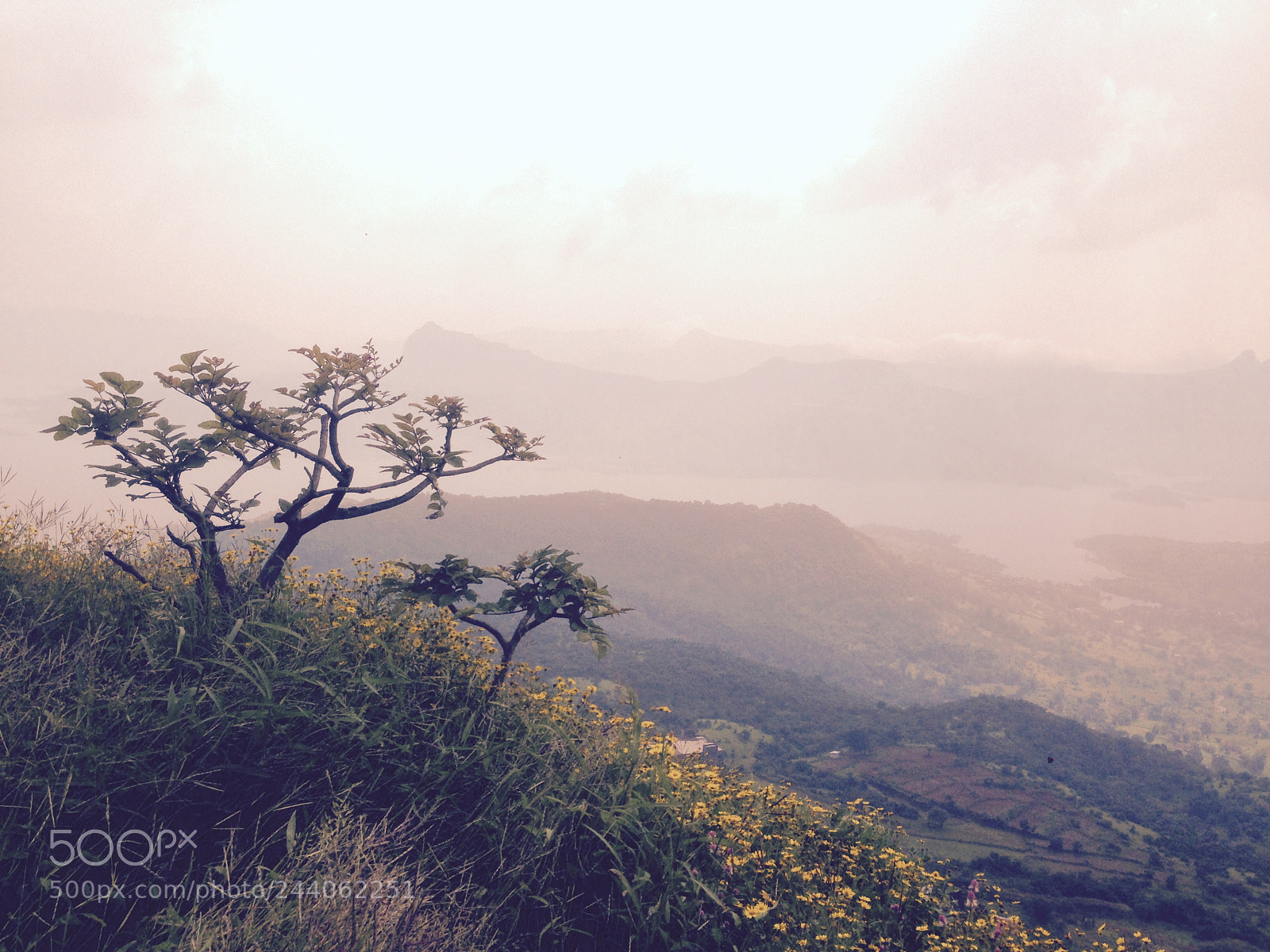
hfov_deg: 55.4
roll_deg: -3.3
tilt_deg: -4.7
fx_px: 1211
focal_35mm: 33
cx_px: 635
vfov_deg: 42.9
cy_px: 476
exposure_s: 1/2710
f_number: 2.4
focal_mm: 4.12
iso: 50
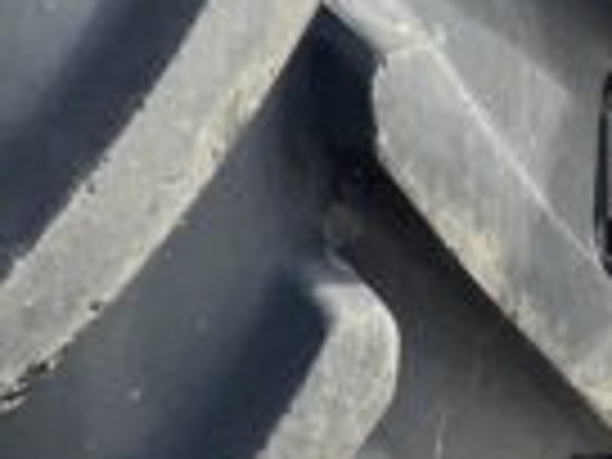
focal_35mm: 218
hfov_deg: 9.0
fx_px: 3854
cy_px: 162
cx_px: -76
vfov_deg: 6.8
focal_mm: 3
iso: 16
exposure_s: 1/331
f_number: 1.8
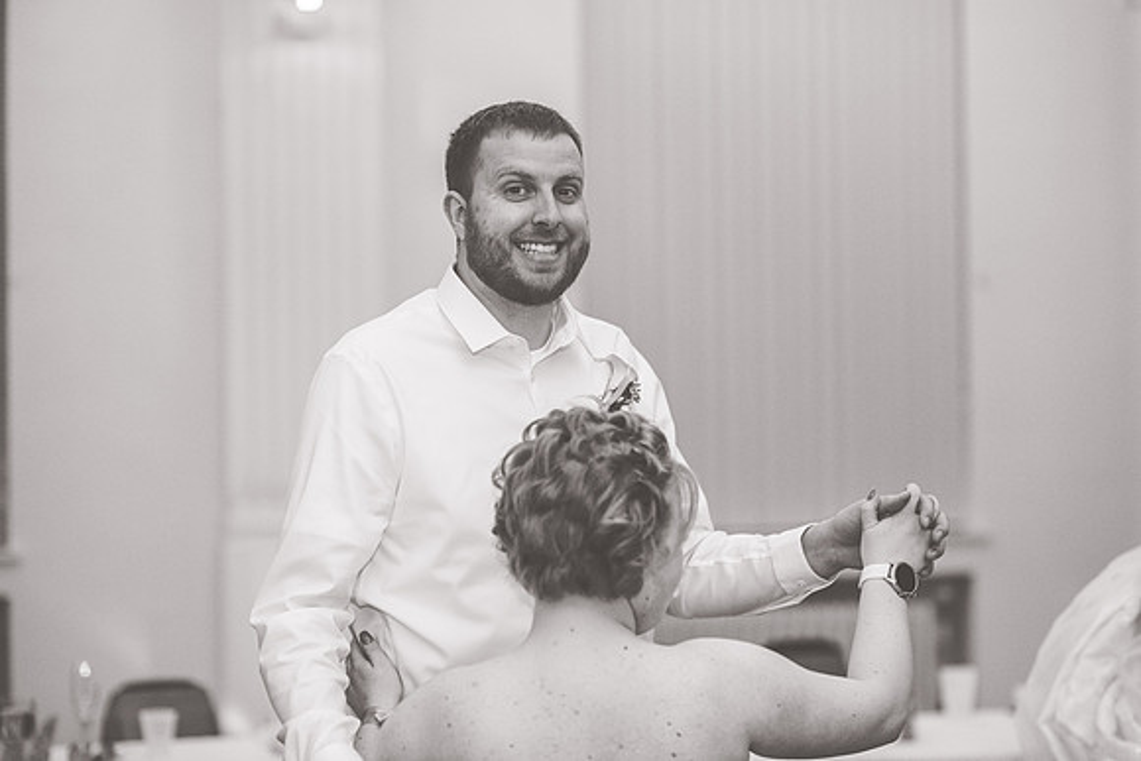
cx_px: 570
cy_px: 380
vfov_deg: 16.1
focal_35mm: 85
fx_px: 2695
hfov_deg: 23.9
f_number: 2.2
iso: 640
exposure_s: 1/125
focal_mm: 85
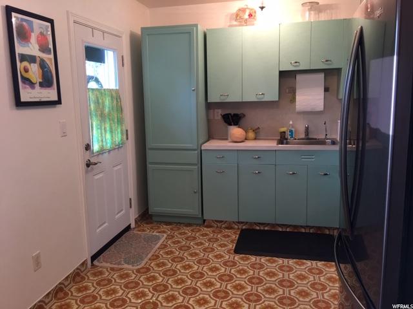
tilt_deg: -9.0
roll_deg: +1.2
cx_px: 206
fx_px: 346
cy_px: 154
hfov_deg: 61.7
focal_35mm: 29
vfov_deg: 48.2
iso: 80
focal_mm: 4.15
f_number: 2.2
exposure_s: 1/30
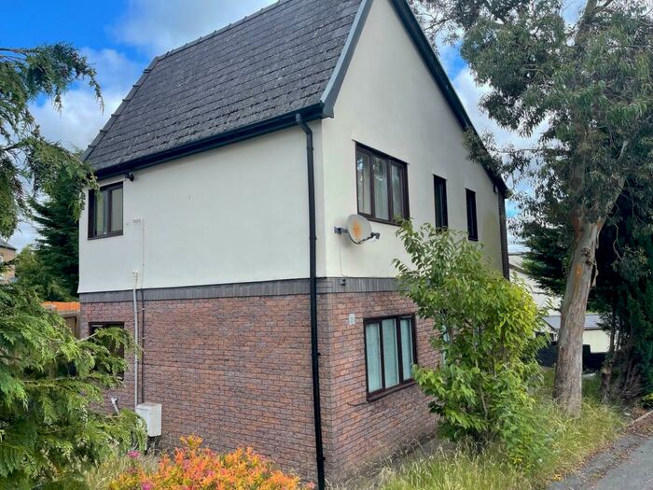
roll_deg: +2.3
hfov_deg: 67.3
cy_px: 245
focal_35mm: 26
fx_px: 490
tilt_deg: +4.9
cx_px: 326
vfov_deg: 53.1
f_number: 1.6
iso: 32
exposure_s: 1/1164
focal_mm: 5.1
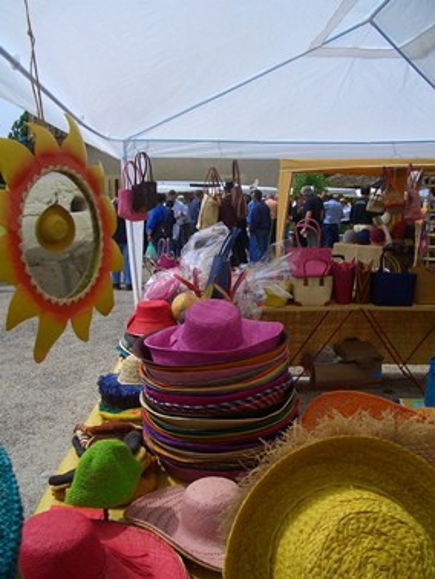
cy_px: 290
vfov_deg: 52.6
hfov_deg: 40.7
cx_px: 218
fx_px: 586
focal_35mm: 35
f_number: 4.3
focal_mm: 5.8
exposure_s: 1/640
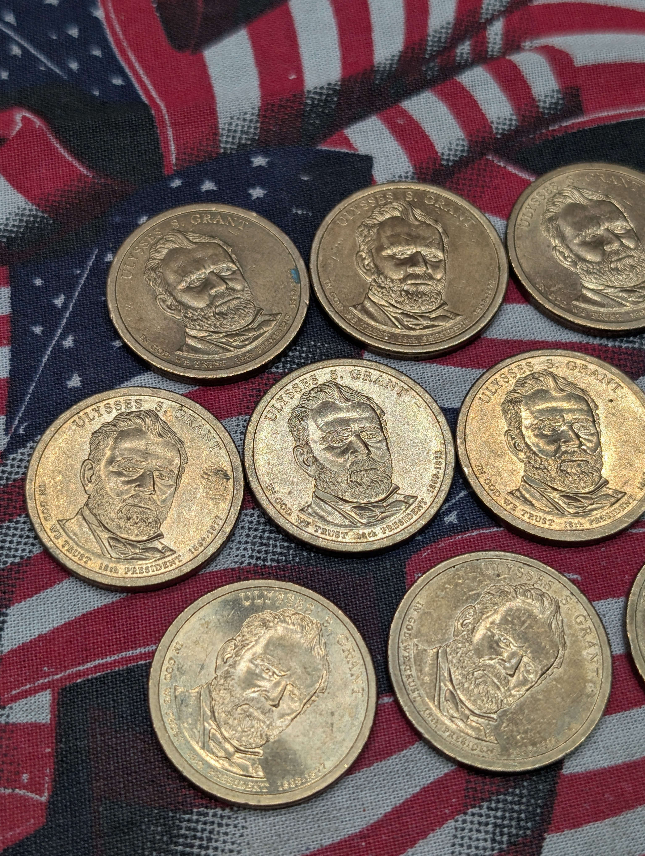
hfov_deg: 29.7
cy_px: 428
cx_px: 322
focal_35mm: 49
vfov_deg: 38.9
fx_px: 1214
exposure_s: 1/130
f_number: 1.68
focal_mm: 6.9
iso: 19
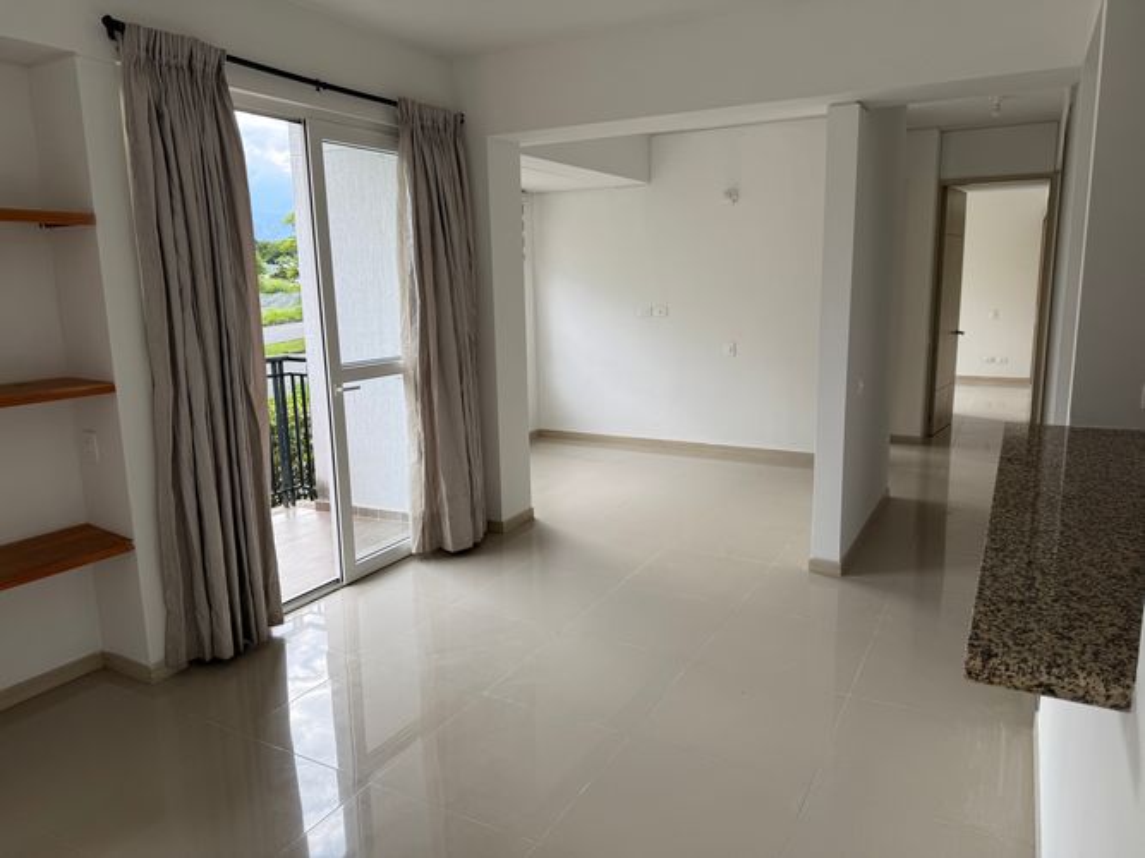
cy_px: 429
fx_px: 794
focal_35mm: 24
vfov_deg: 56.8
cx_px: 572
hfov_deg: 71.6
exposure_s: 1/435
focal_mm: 6.76
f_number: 1.78
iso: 80
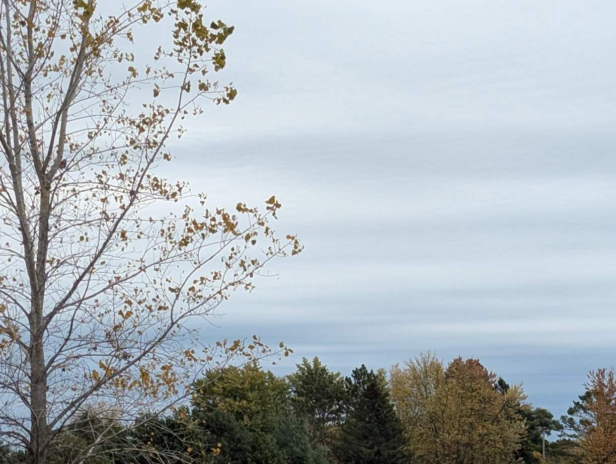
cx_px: 525
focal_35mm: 120
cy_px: 331
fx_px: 2139
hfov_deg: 16.2
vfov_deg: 12.4
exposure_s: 1/863
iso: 62
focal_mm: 6.81
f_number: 1.85
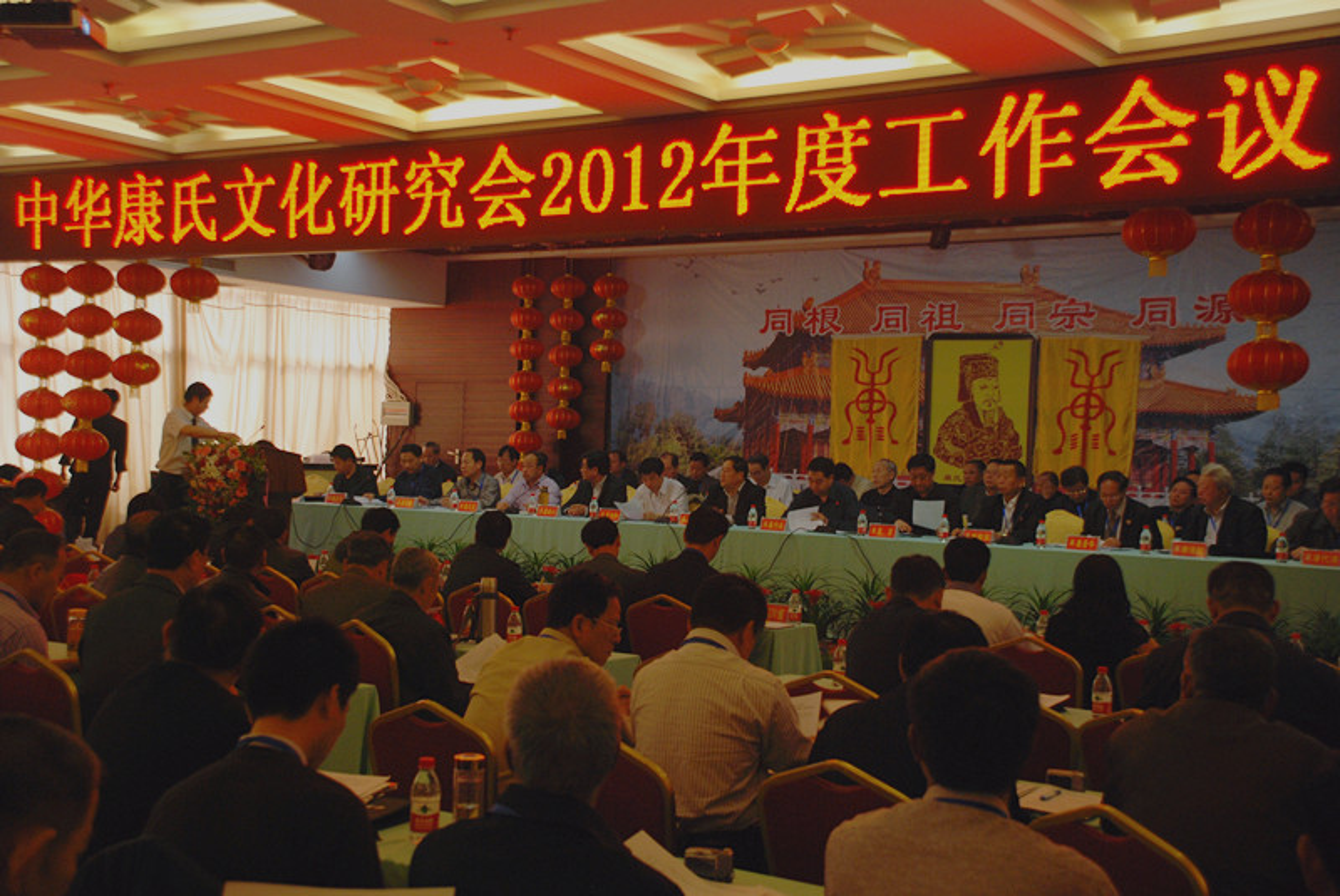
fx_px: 1732
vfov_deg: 29.0
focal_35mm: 46
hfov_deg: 42.3
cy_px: 448
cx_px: 670
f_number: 4.2
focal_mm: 31
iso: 320
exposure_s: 1/60
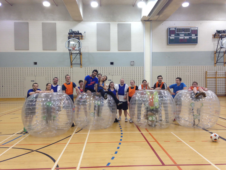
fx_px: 215
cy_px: 85
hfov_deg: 55.4
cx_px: 113
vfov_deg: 42.9
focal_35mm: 33
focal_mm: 4.12
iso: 50
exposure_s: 1/30
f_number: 2.4
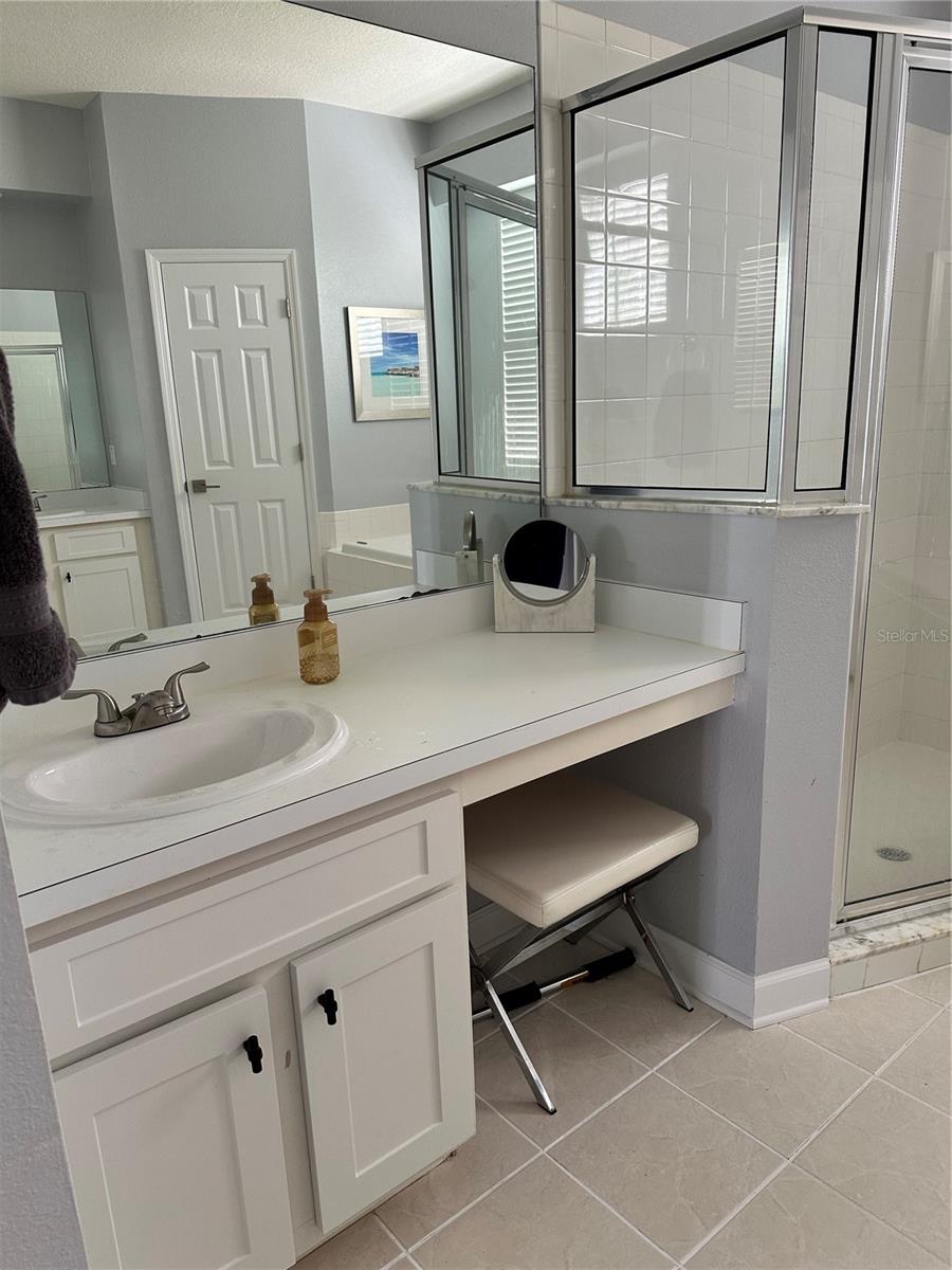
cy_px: 635
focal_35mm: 24
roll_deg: +1.6
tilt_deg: -13.9
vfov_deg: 71.6
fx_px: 880
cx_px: 476
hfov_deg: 56.8
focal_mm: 6.86
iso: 160
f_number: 1.78
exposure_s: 1/60
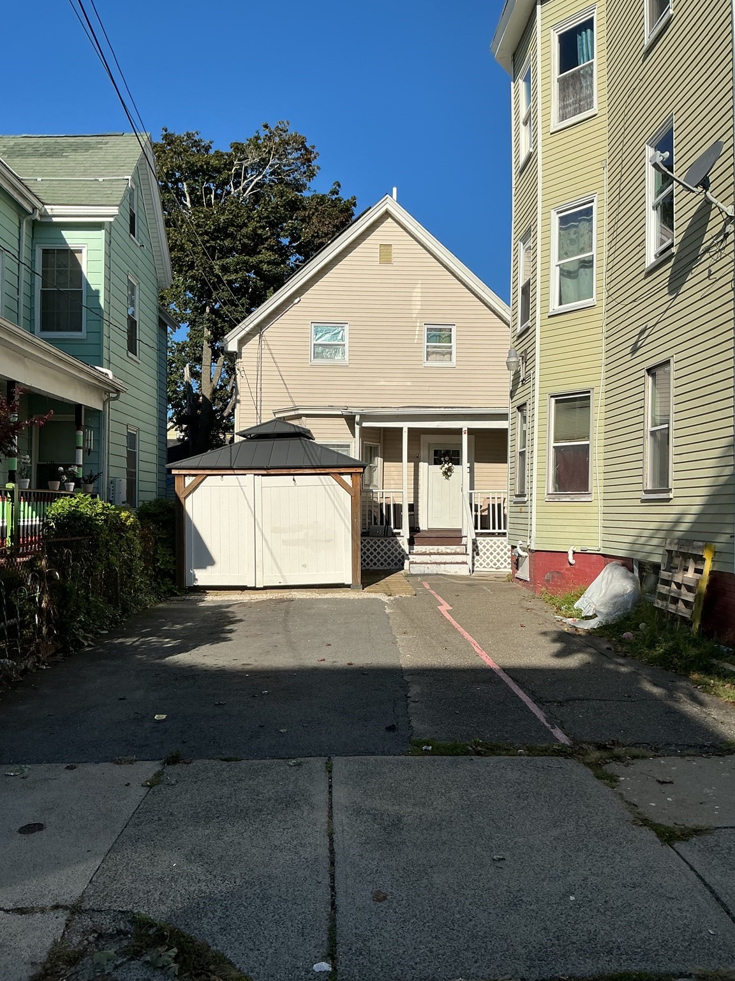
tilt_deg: +0.7
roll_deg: -0.4
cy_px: 490
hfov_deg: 48.2
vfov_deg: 61.7
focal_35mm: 29
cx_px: 368
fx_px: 821
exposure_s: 1/3322
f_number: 1.8
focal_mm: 3
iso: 25
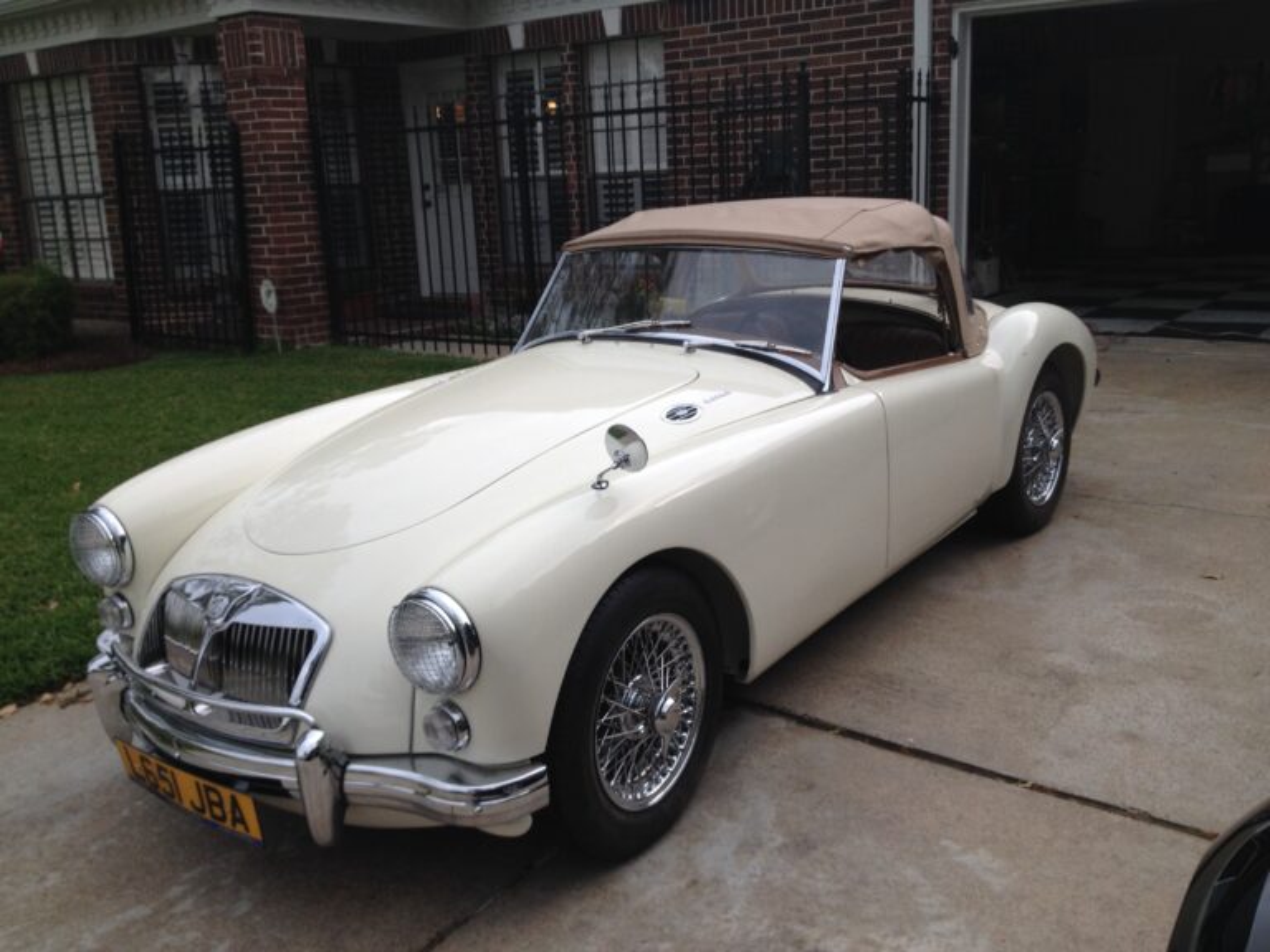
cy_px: 476
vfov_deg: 40.7
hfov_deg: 52.6
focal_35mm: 35
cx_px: 635
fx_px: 1284
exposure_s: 1/295
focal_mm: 4.28
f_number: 2.4
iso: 50
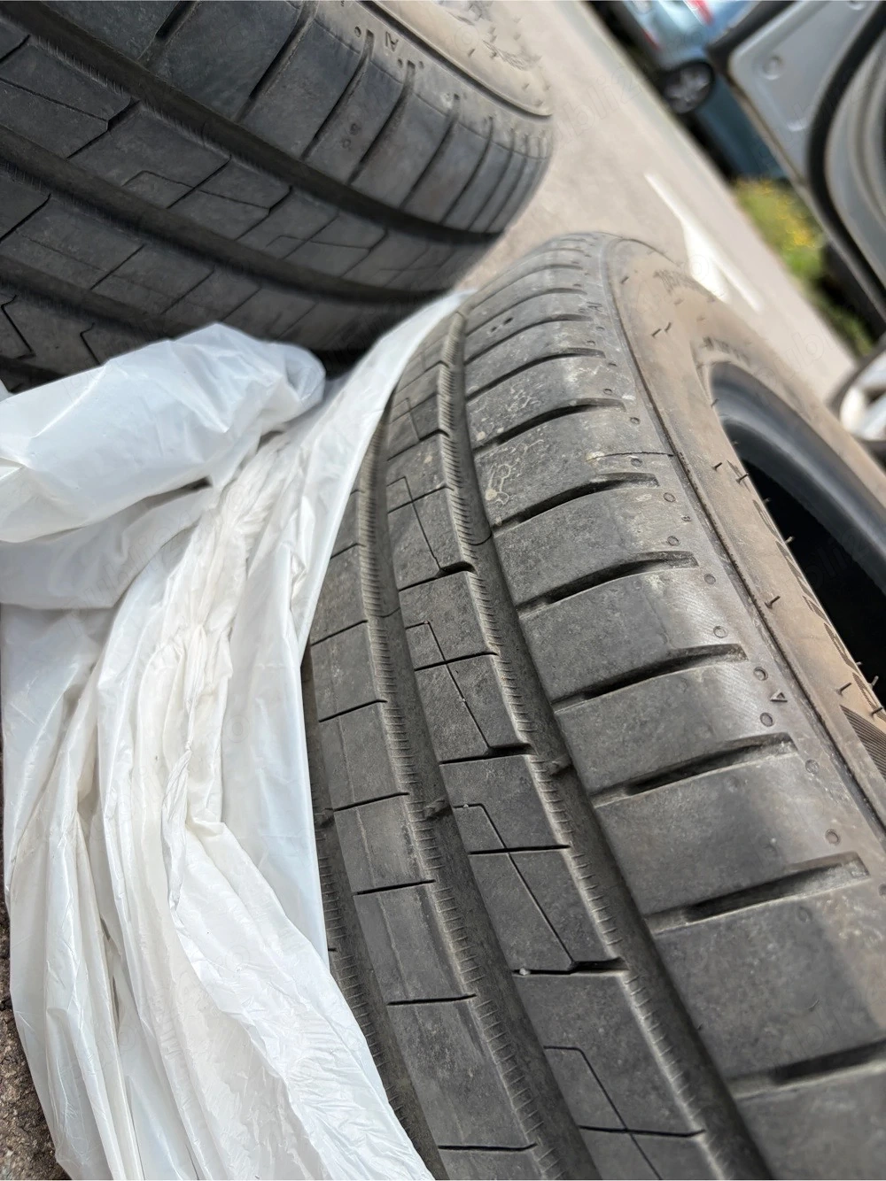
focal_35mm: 26
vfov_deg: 67.3
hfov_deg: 53.0
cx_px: 443
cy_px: 590
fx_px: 888
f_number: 1.6
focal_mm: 5.96
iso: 50
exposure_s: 1/2364
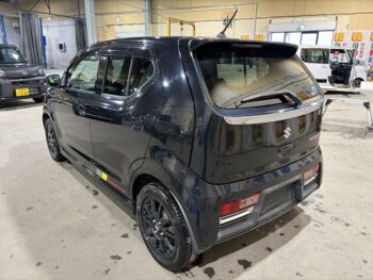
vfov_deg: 53.1
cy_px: 140
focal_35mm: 26
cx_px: 186
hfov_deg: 67.3
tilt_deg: -16.3
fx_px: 280
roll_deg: -0.1
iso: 320
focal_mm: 5.96
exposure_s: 1/50
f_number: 1.6
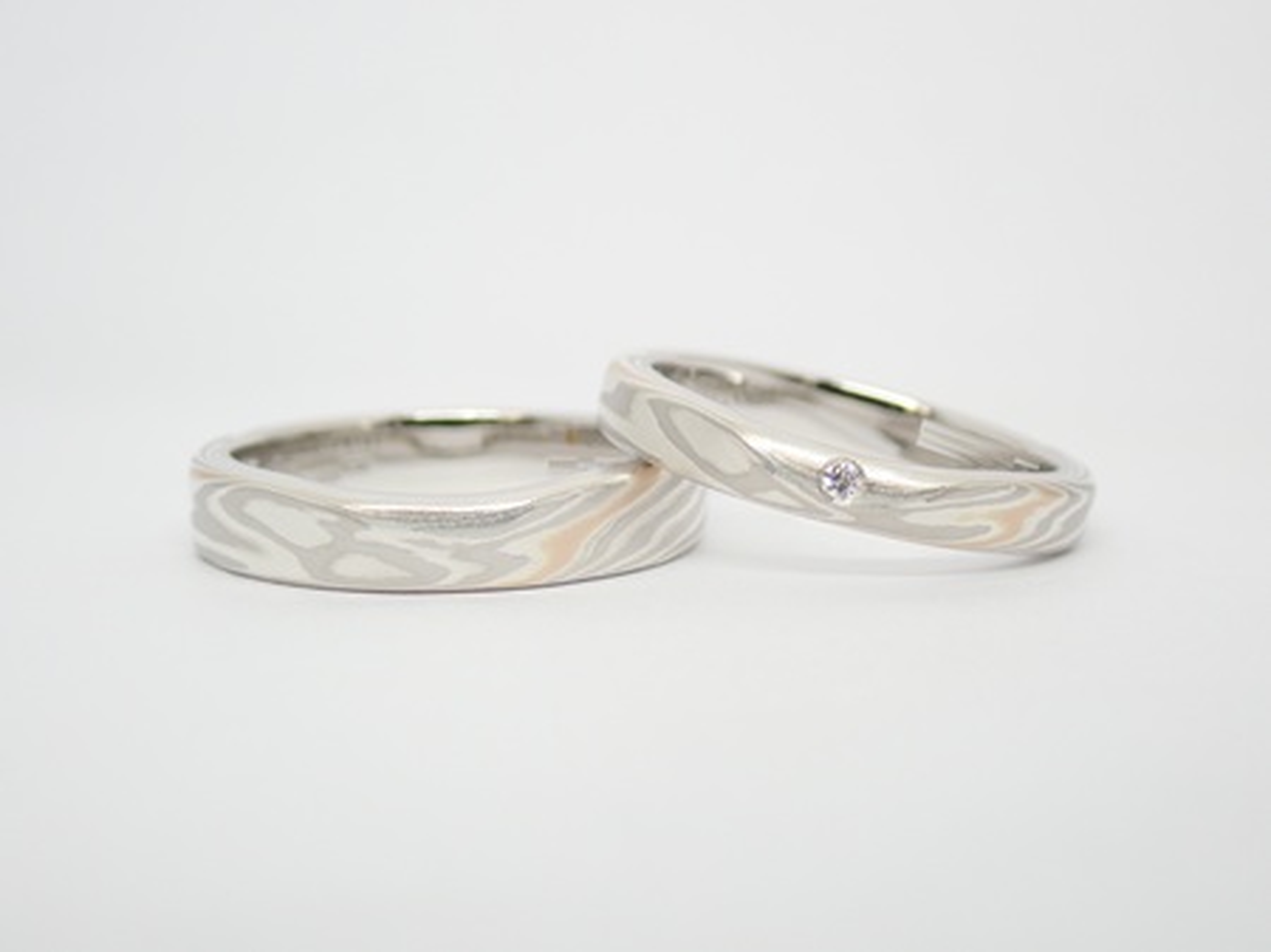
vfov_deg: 19.1
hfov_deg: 25.3
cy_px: 476
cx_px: 636
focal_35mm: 77
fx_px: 2826
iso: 200
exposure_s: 1/100
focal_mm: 13.65
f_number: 4.1
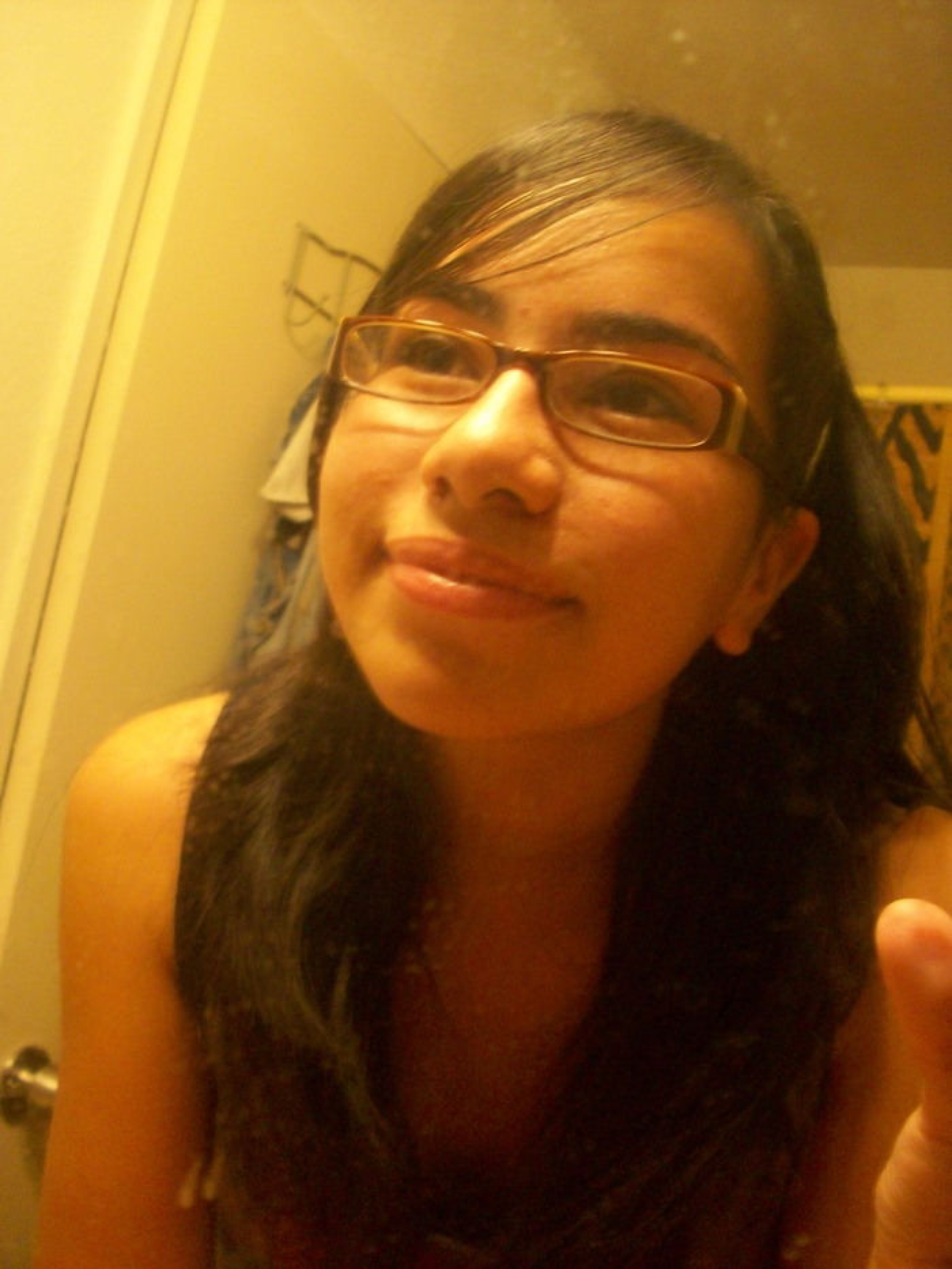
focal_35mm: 34
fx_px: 1246
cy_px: 634
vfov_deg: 54.0
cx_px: 476
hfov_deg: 41.8
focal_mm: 5.7
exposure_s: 1/8
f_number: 2.8
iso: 200
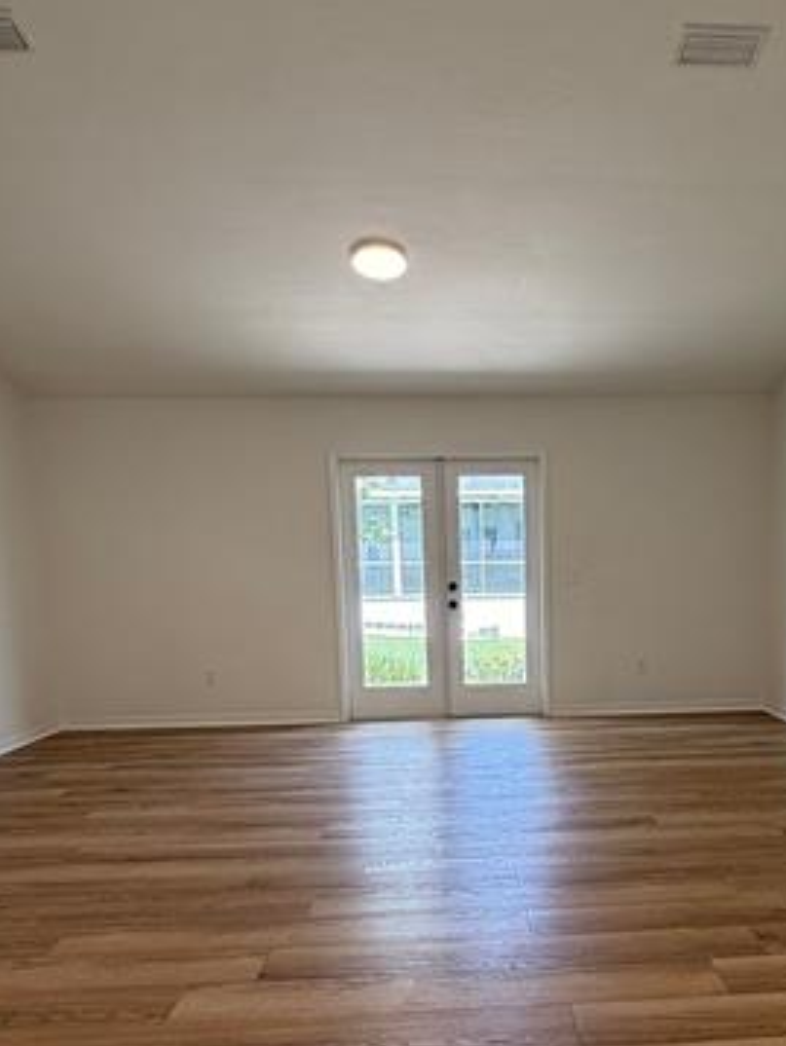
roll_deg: +1.2
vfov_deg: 58.2
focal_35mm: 30
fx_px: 907
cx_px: 526
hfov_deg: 46.1
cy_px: 722
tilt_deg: -8.7
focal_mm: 2.22
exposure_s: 1/120
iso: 80
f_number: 2.2
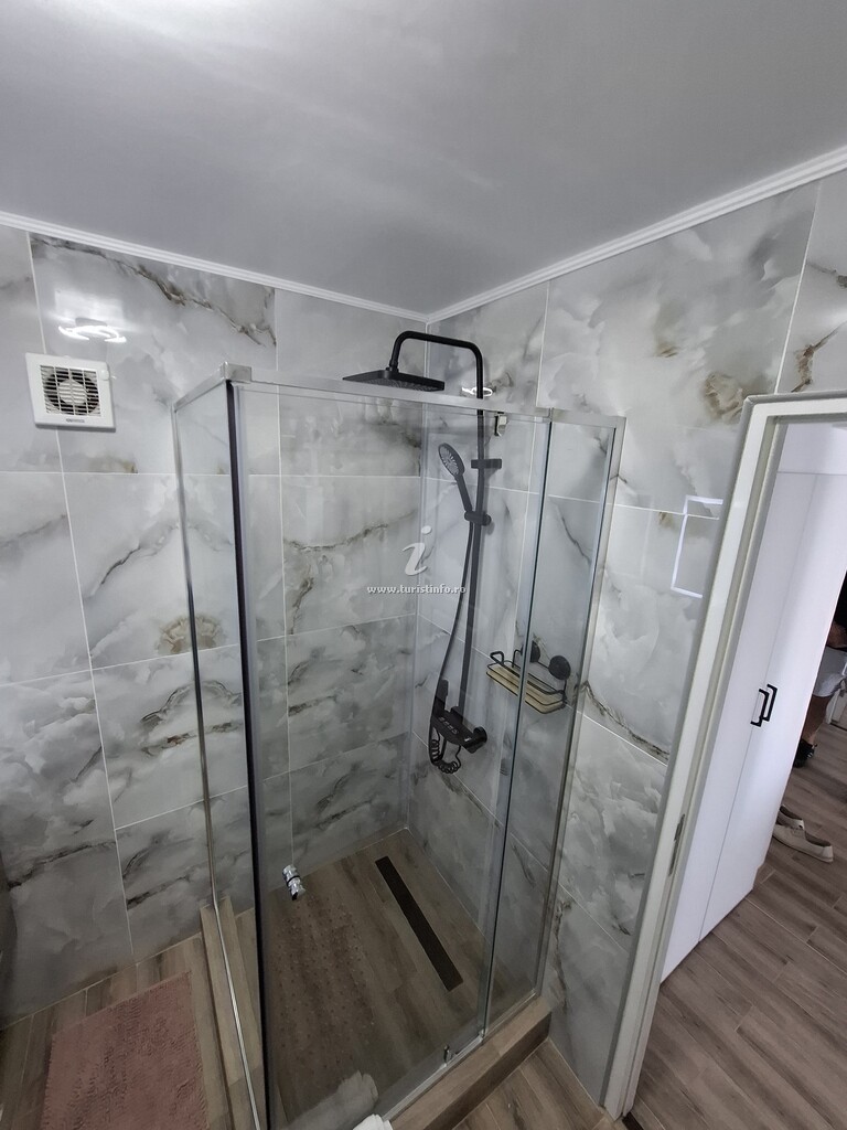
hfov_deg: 89.9
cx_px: 424
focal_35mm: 13
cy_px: 565
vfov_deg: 106.2
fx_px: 424
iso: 160
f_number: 2.2
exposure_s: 1/25
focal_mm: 1.74
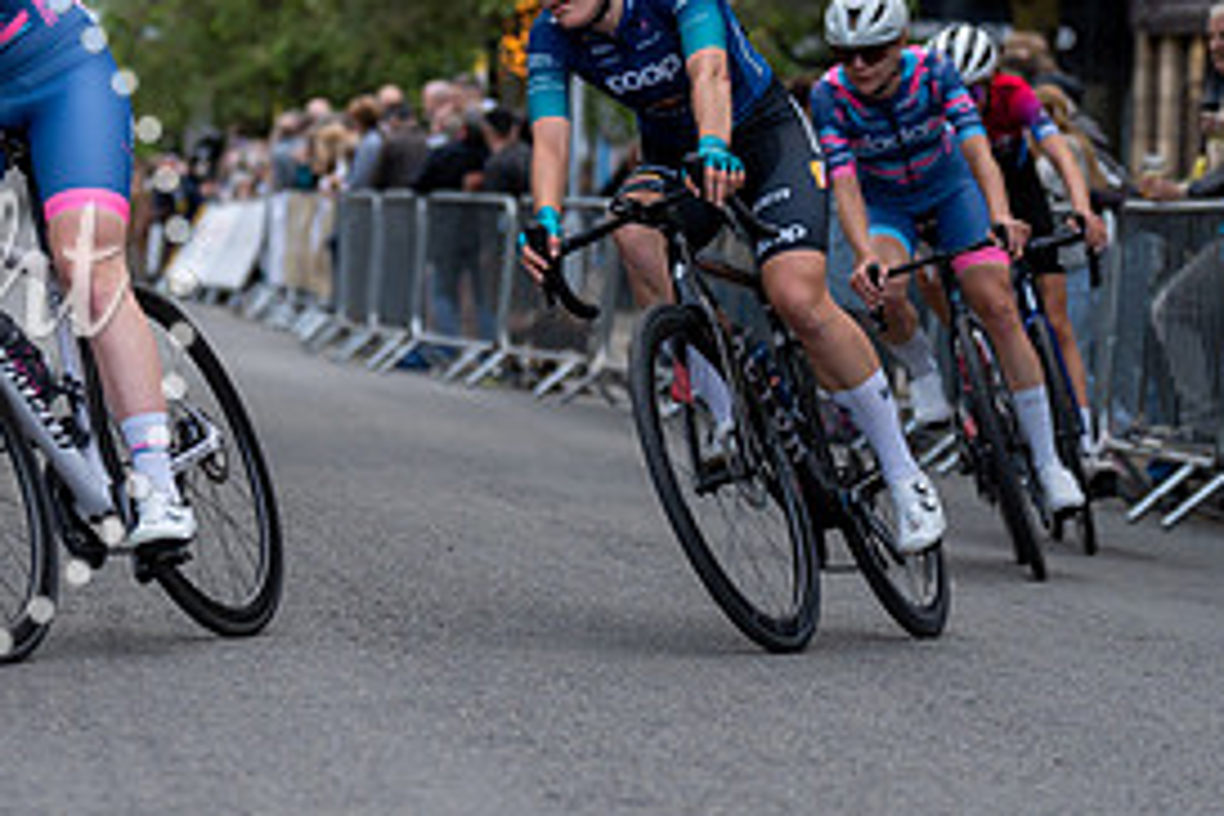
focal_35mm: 182
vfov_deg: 7.5
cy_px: 61
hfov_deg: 11.3
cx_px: 471
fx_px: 6188
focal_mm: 84
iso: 640
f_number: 2.8
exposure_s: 1/800
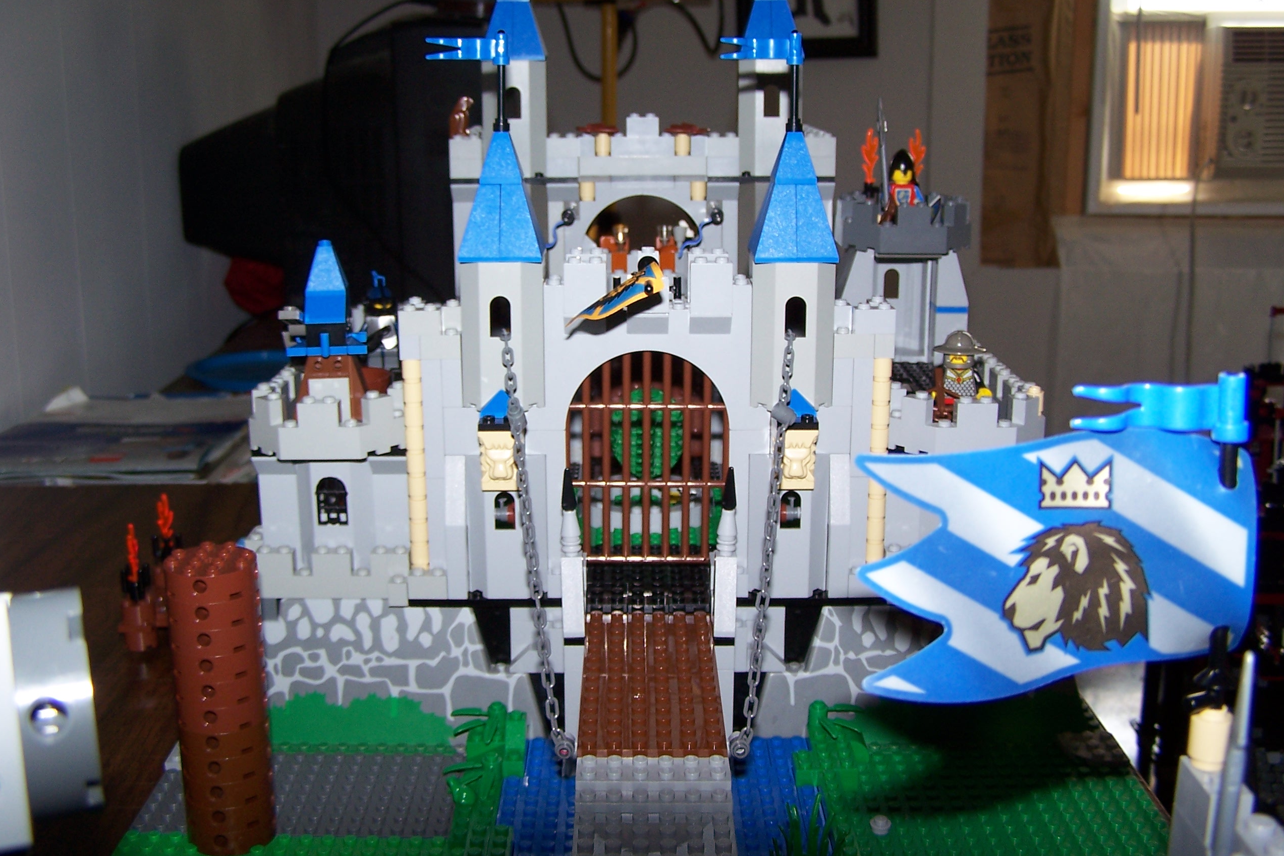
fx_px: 1427
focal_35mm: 40
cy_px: 379
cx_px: 646
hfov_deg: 48.5
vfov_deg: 33.4
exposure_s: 1/60
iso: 80
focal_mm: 6.3
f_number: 2.8
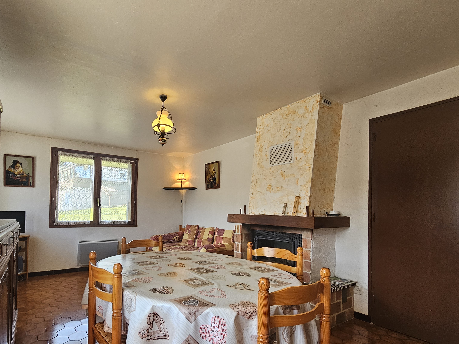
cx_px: 177
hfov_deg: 89.5
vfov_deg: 73.8
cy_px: 208
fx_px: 225
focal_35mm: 17
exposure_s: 1/50
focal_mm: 2.2
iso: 100
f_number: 2.2
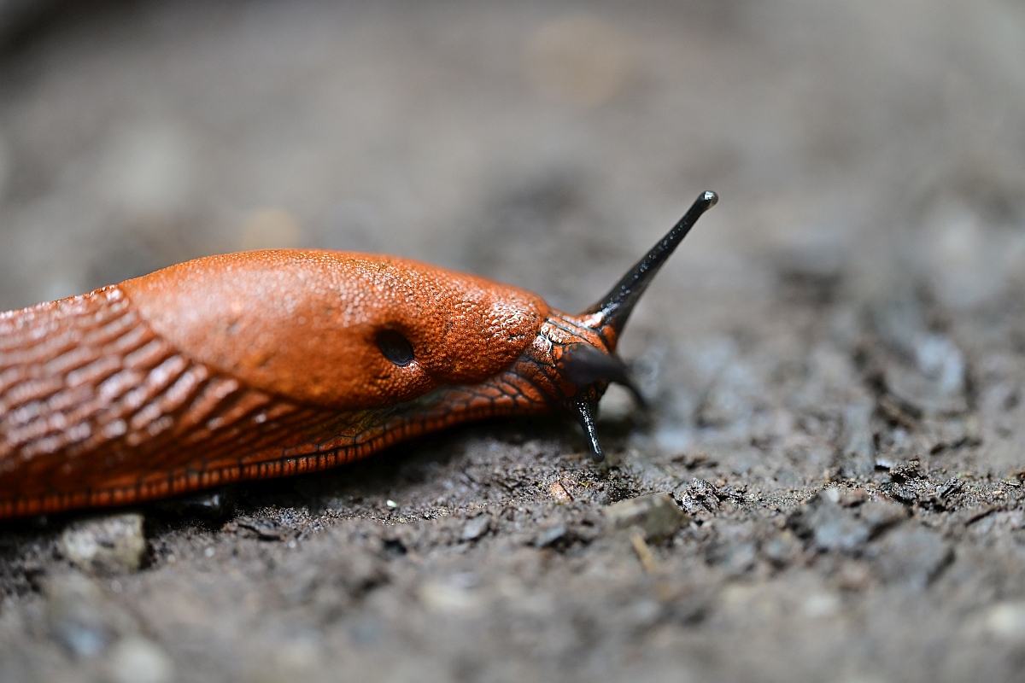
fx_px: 2989
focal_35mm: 105
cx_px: 512
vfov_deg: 13.0
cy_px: 342
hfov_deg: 19.5
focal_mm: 105
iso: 2500
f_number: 3.5
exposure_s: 1/160
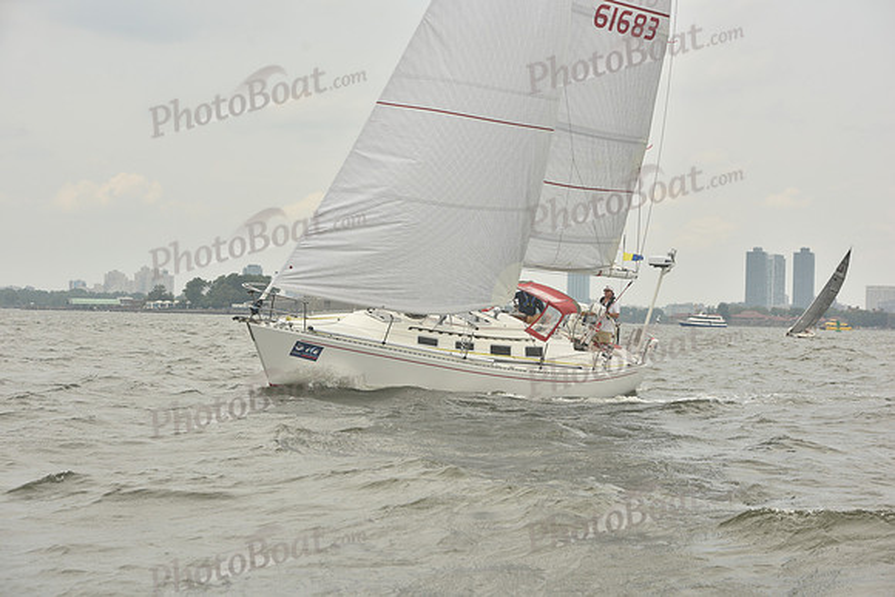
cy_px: 298
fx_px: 2238
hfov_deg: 22.6
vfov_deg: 15.2
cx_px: 448
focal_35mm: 90
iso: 250
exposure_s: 1/800
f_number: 7.1
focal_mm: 90
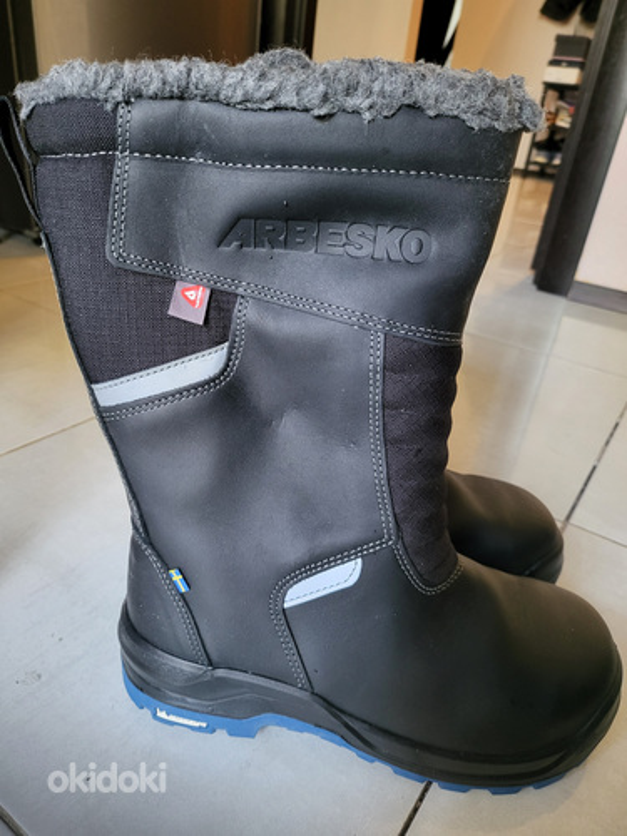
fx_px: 580
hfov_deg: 56.8
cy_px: 418
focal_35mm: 24
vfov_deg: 71.6
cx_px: 314
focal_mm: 5
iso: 500
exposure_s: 1/50
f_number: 1.8
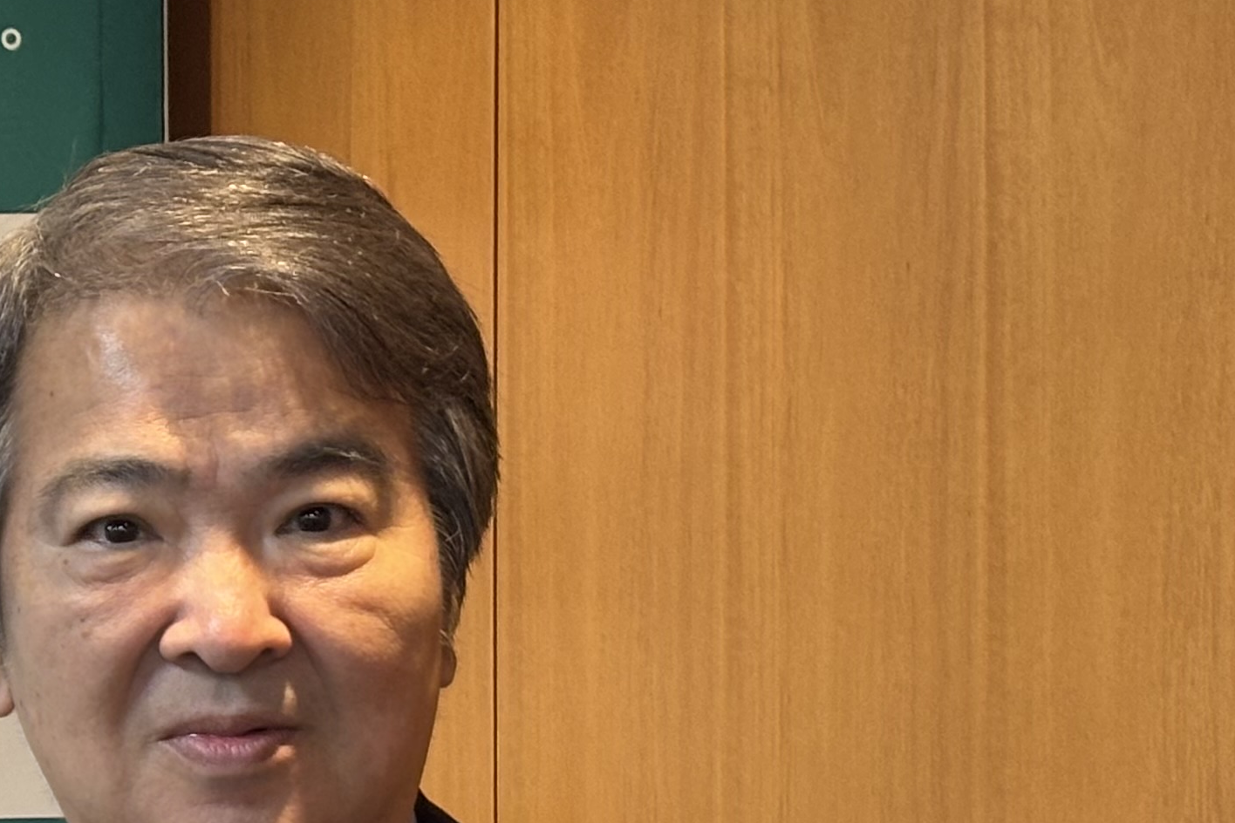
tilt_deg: -1.9
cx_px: -375
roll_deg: +0.8
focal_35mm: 154
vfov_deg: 8.8
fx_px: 5283
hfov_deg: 12.9
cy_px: 887
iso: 64
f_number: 1.6
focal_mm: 5.96
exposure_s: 1/50
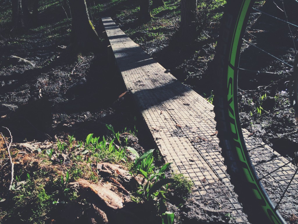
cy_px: 112
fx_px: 250
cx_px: 149
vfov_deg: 48.2
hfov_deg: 61.7
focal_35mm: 29
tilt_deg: -18.9
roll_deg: +2.8
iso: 32
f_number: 2.2
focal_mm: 4.15
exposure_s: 1/631
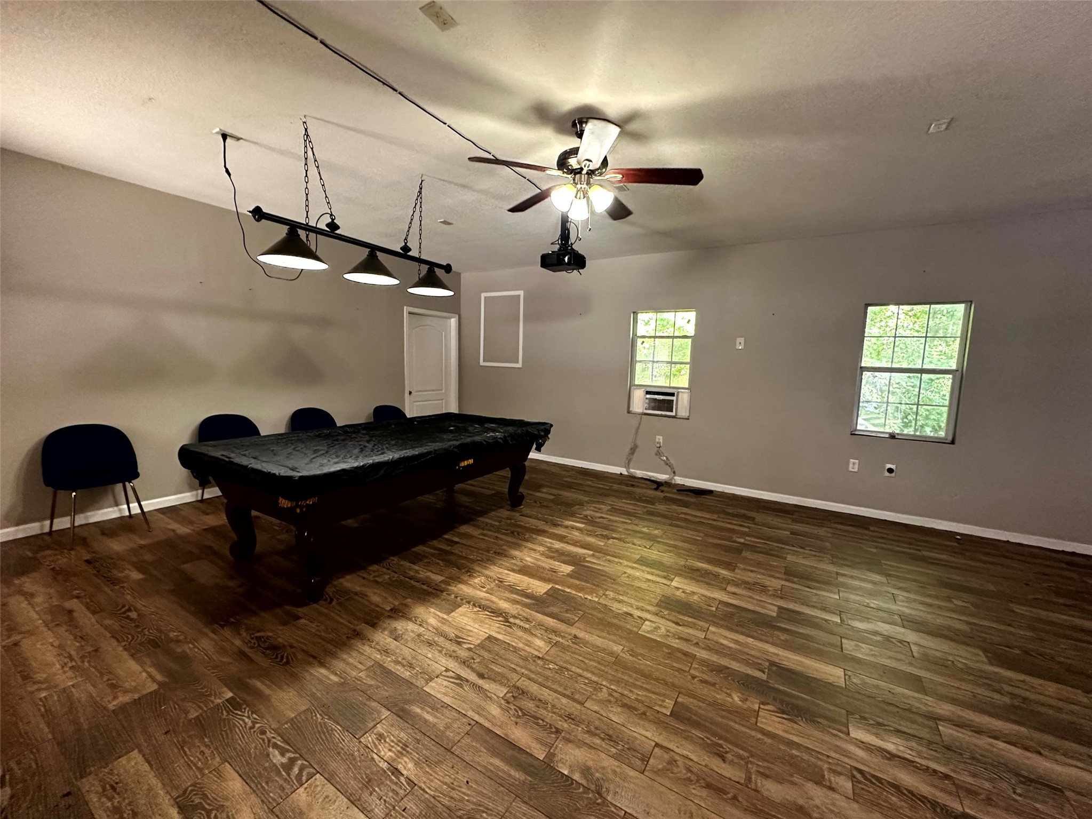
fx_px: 442
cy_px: 410
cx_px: 546
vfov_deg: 85.7
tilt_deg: -5.9
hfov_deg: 102.1
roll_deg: -1.8
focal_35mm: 14
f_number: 2.2
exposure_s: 1/60
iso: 400
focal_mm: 2.22
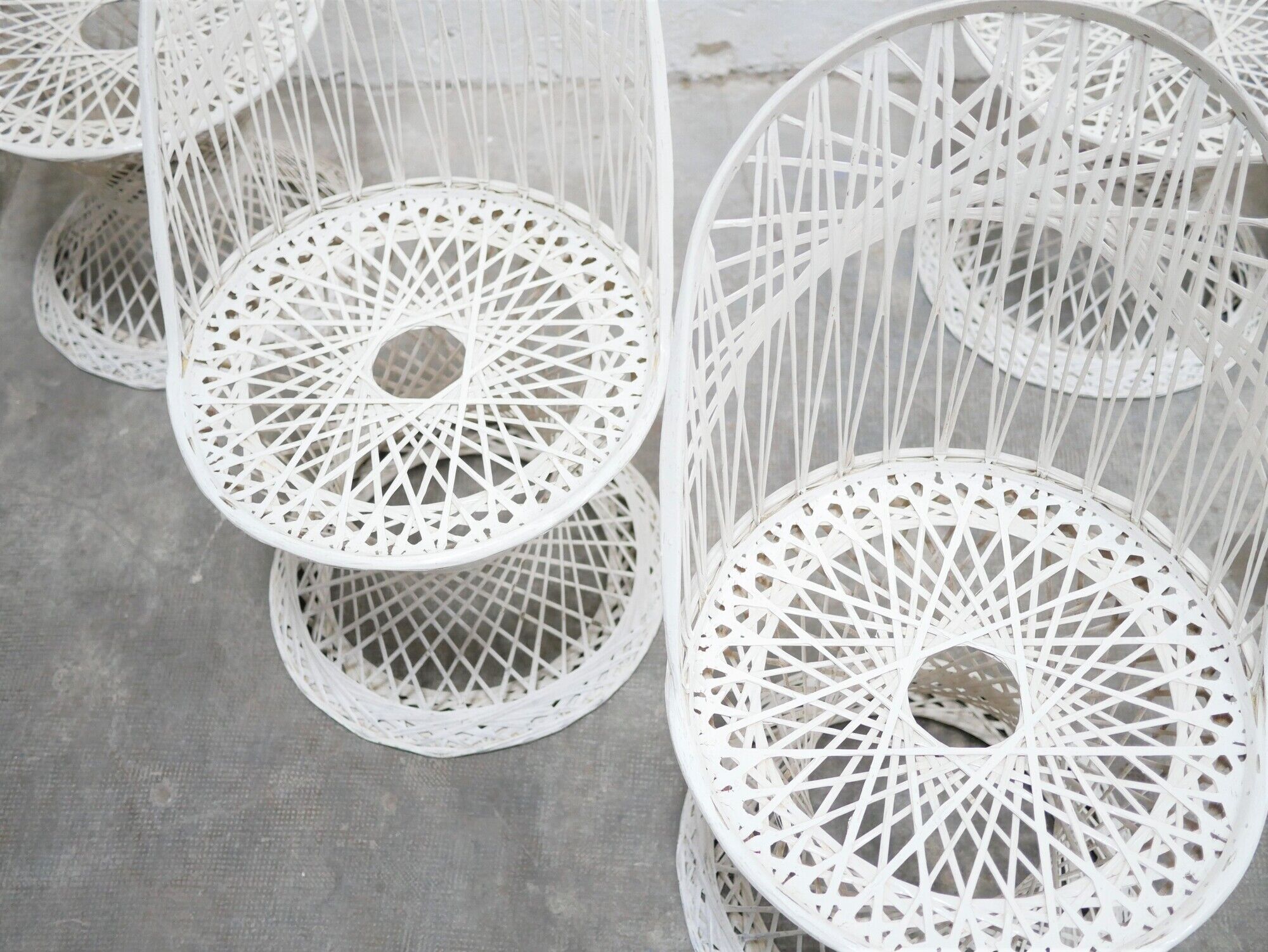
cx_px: 634
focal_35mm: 40
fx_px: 1466
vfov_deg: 36.0
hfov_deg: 46.8
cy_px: 476
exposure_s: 1/60
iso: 2000
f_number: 1.7
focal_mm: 20
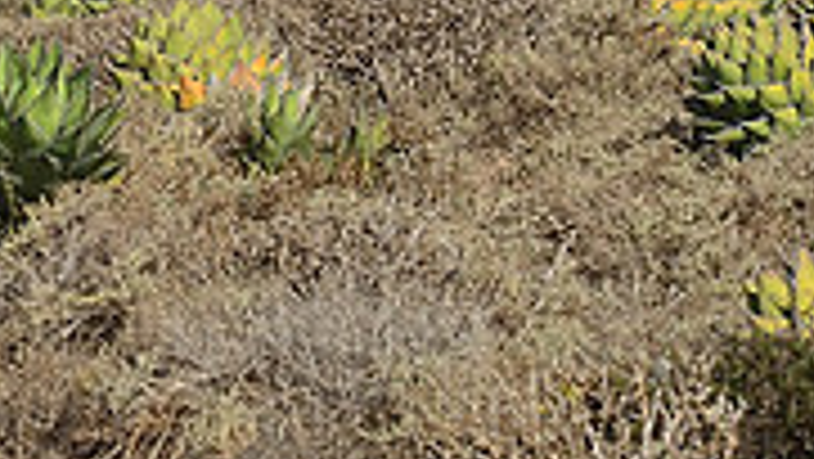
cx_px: -211
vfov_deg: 3.4
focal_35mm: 352
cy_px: -342
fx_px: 7601
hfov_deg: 6.1
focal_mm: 70
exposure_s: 1/640
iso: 200
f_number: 7.1
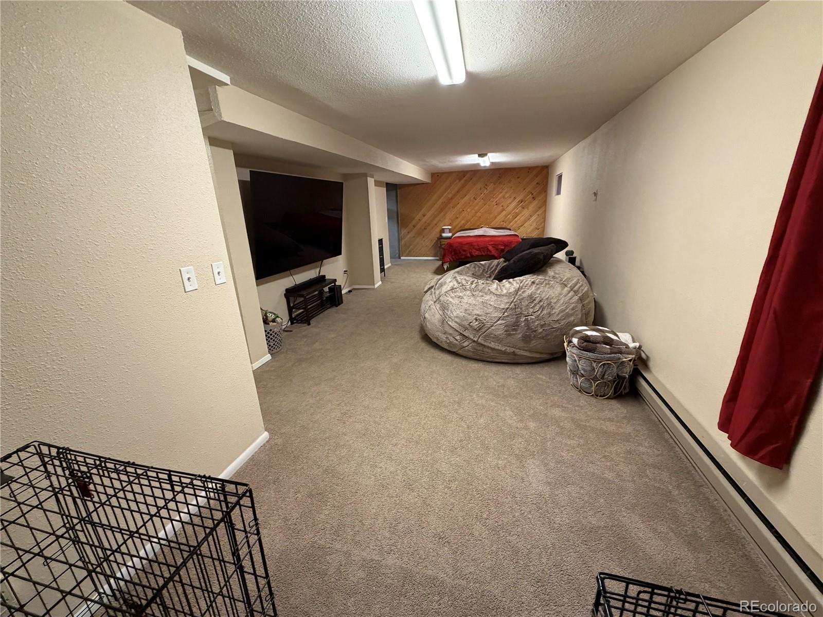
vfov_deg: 85.7
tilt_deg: -16.4
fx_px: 333
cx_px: 412
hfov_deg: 102.1
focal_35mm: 14
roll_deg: +1.6
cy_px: 308
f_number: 2.2
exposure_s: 1/60
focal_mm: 2.22
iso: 400
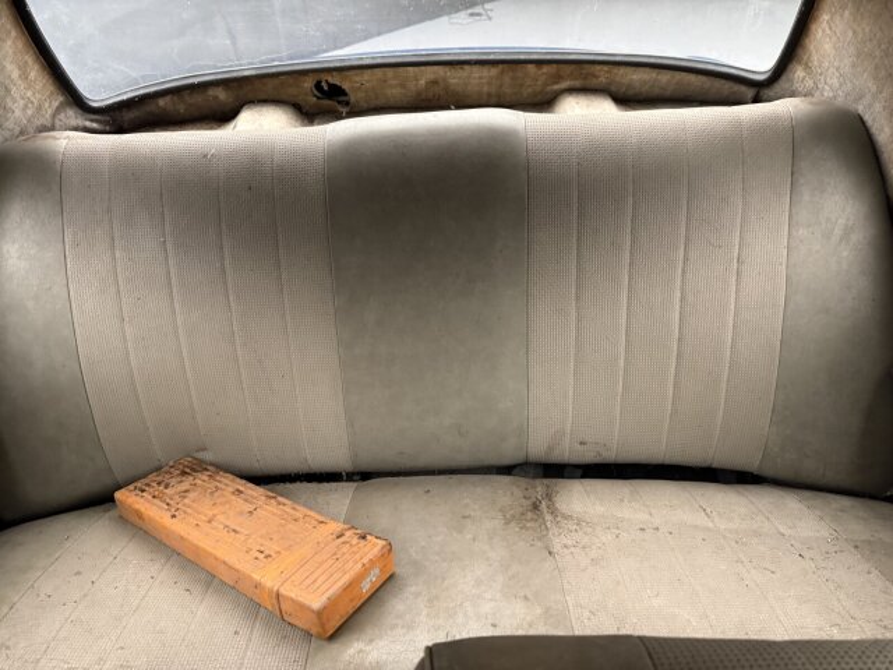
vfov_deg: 56.8
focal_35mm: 24
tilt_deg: -36.8
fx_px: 619
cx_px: 446
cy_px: 335
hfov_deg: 71.6
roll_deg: +3.5
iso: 640
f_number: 1.78
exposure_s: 1/49
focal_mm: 6.76
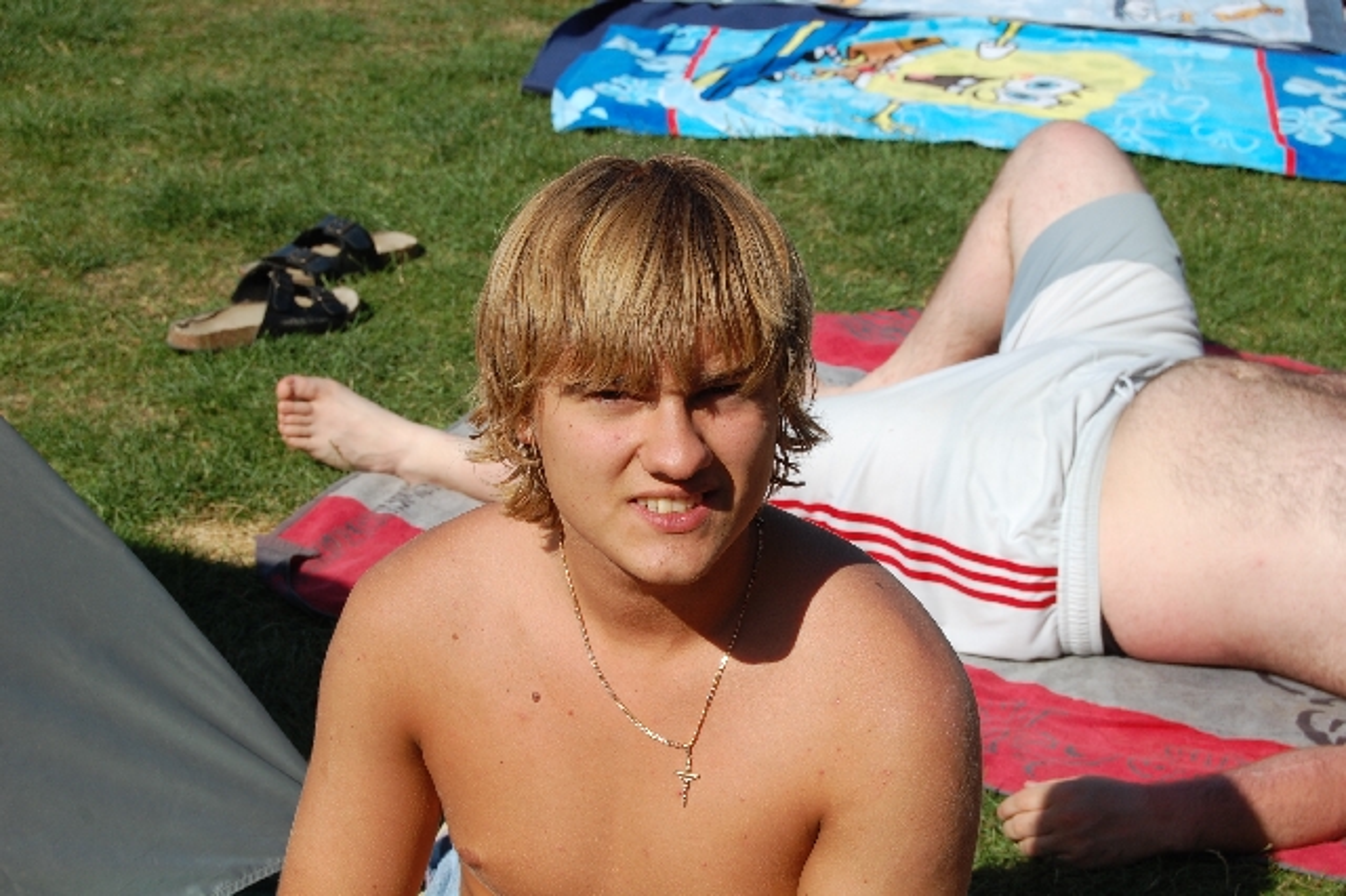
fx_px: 3083
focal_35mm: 82
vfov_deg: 16.5
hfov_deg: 24.6
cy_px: 448
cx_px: 673
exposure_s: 1/400
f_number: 10
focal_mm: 55
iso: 200
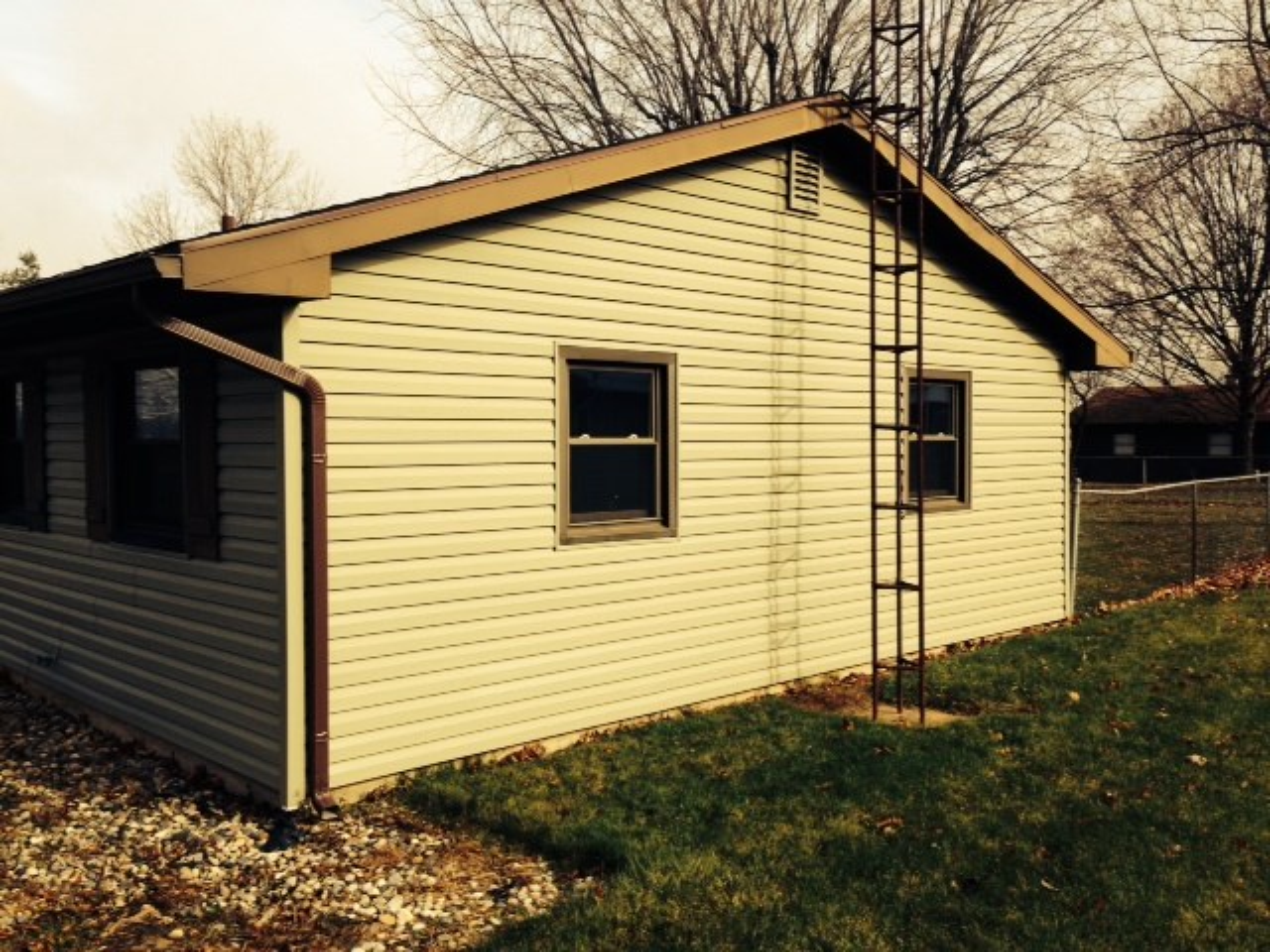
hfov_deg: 55.4
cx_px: 635
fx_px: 1211
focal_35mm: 33
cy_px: 476
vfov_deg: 42.9
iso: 50
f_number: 2.4
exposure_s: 1/1085
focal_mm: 4.12
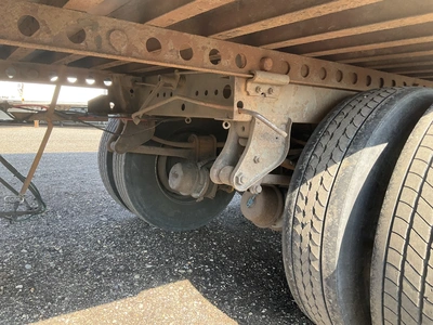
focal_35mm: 29
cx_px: 216
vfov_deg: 48.2
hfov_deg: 61.7
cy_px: 162
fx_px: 363
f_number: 1.8
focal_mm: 3
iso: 32
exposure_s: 1/167
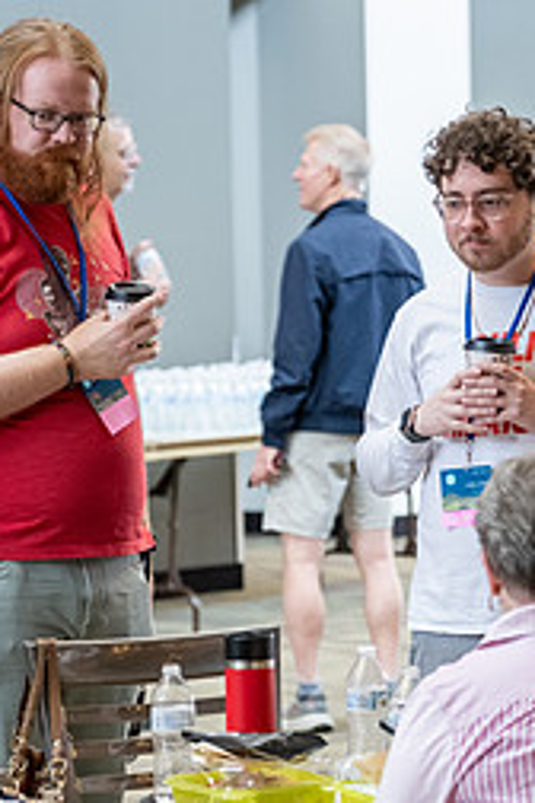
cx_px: 411
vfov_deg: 10.3
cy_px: 612
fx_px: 4458
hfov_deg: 6.9
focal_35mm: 200
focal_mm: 74.4
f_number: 2.8
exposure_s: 1/110
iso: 2000
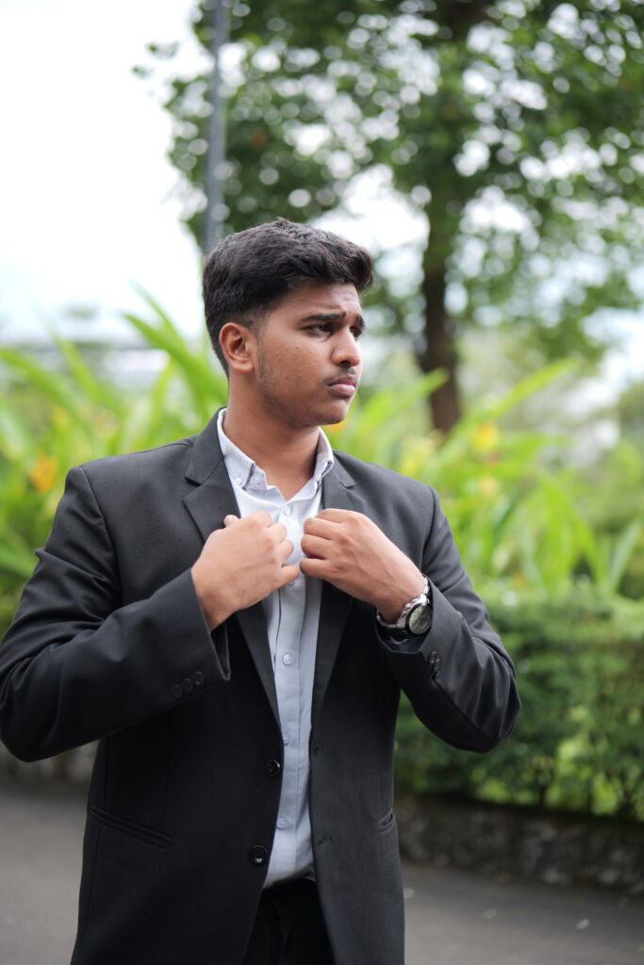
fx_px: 1341
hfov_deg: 27.0
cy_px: 482
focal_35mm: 50
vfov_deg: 39.6
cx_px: 322
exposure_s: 1/500
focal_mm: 50
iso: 160
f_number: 1.8
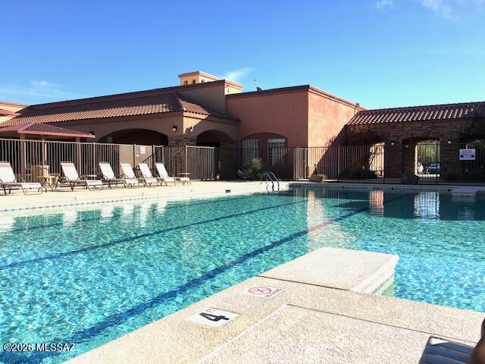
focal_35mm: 29
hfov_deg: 61.7
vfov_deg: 48.2
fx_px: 406
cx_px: 242
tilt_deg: -2.2
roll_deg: -0.1
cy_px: 182
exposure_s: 1/1326
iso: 25
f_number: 2.2
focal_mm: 4.15
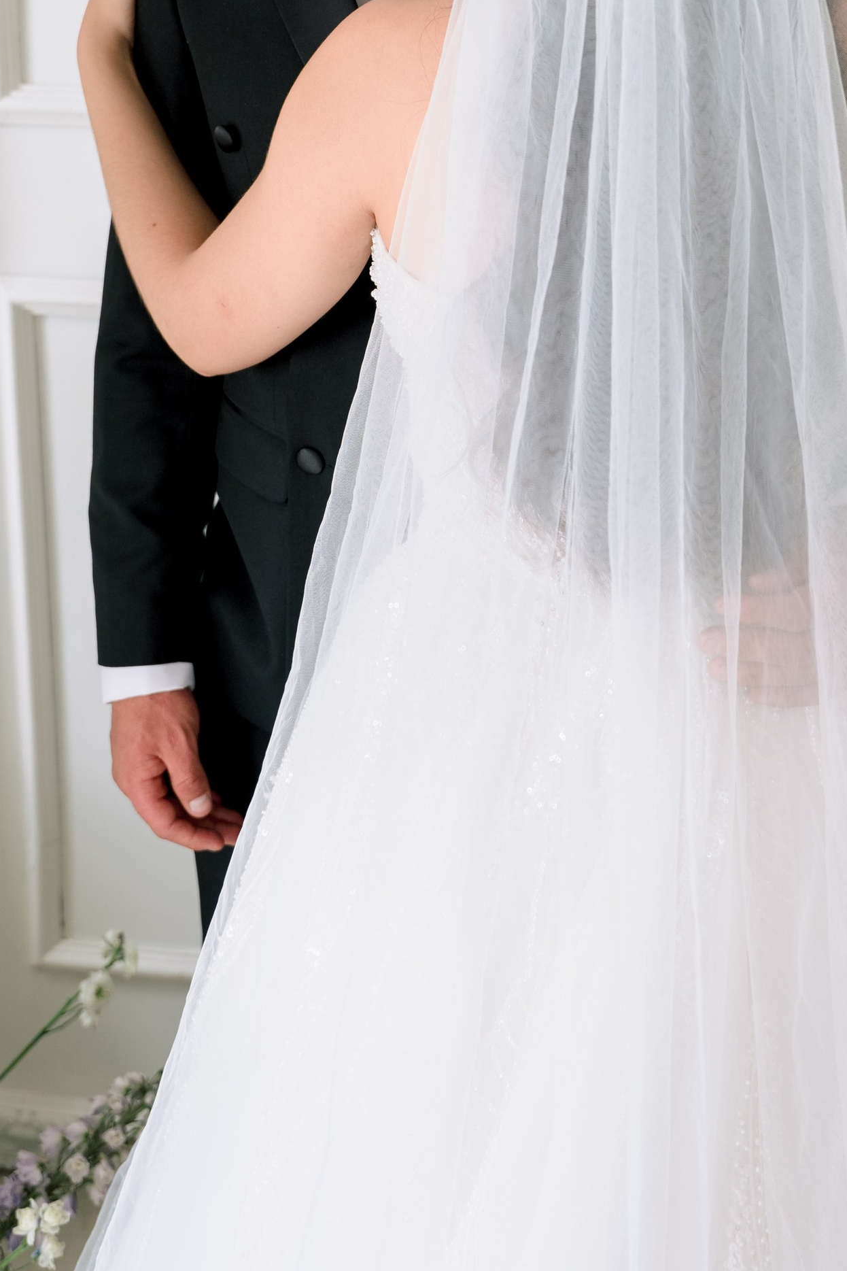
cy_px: 325
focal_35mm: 60
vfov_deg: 32.8
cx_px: 555
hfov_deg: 22.5
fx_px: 2117
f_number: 2.8
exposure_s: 1/200
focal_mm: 29.2
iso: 250
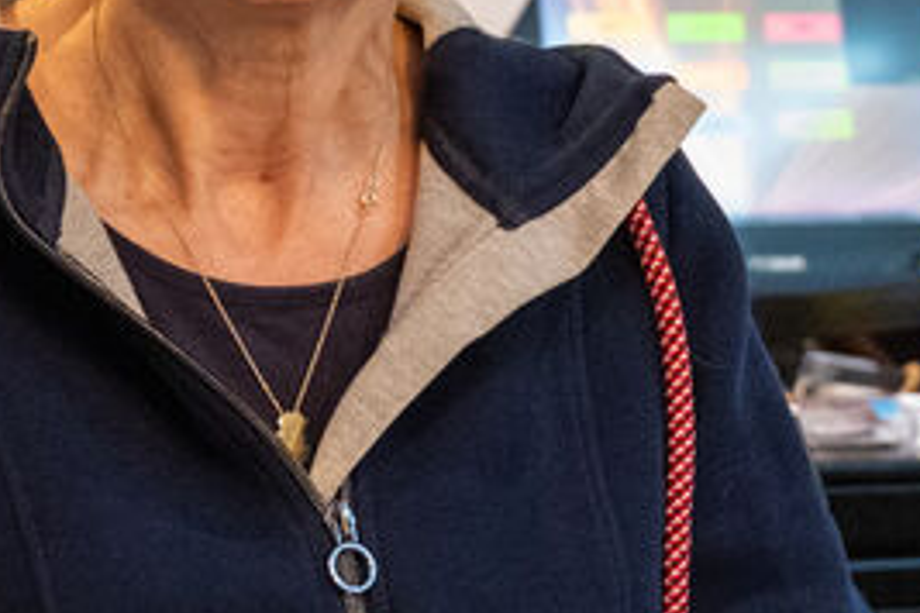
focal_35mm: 108
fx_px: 2760
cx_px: 172
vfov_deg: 12.5
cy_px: 7
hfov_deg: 18.7
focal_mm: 24
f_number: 2.8
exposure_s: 1/200
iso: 6400
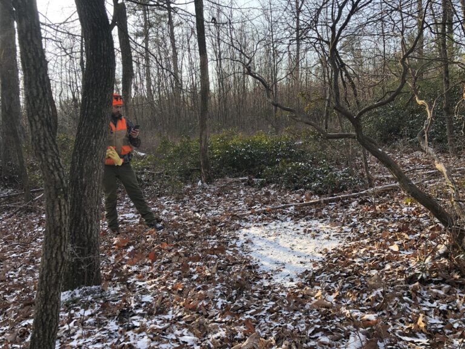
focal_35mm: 28
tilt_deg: -3.9
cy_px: 174
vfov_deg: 49.7
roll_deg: +1.6
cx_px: 232
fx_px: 376
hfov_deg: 63.4
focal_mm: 3.99
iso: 20
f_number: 1.8
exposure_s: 1/287
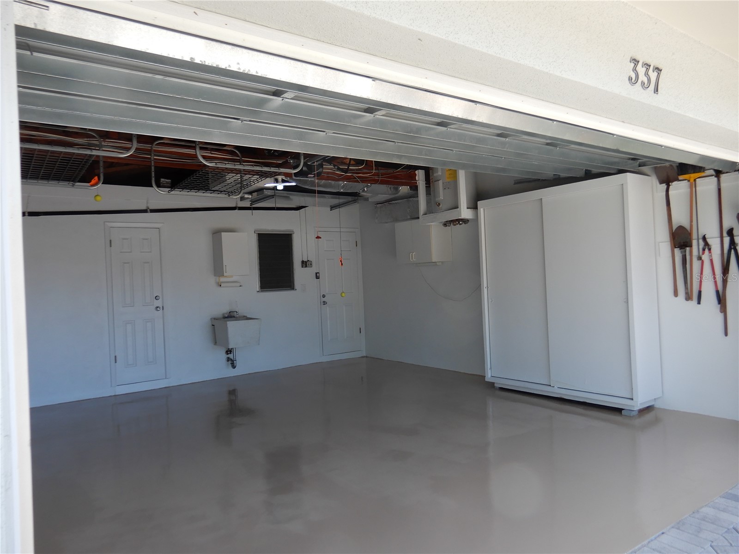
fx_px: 512
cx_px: 370
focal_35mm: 24
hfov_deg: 71.6
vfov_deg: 56.8
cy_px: 277
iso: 80
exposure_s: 1/200
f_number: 3.4
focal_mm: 4.3
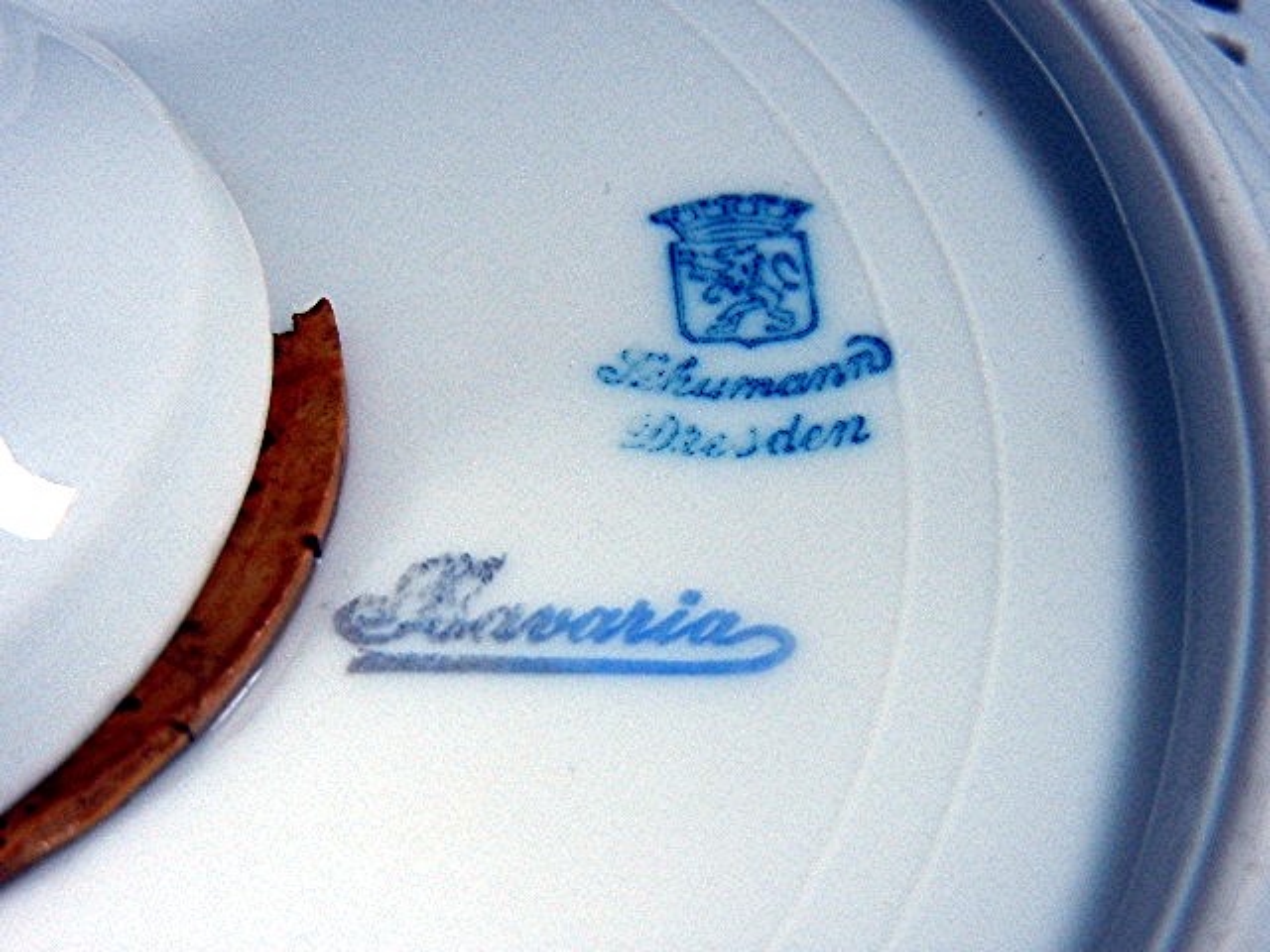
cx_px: 635
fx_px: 2165
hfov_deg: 32.7
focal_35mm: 59
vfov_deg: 24.8
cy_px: 476
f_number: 4
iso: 328
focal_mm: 10.6
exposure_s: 1/55.8
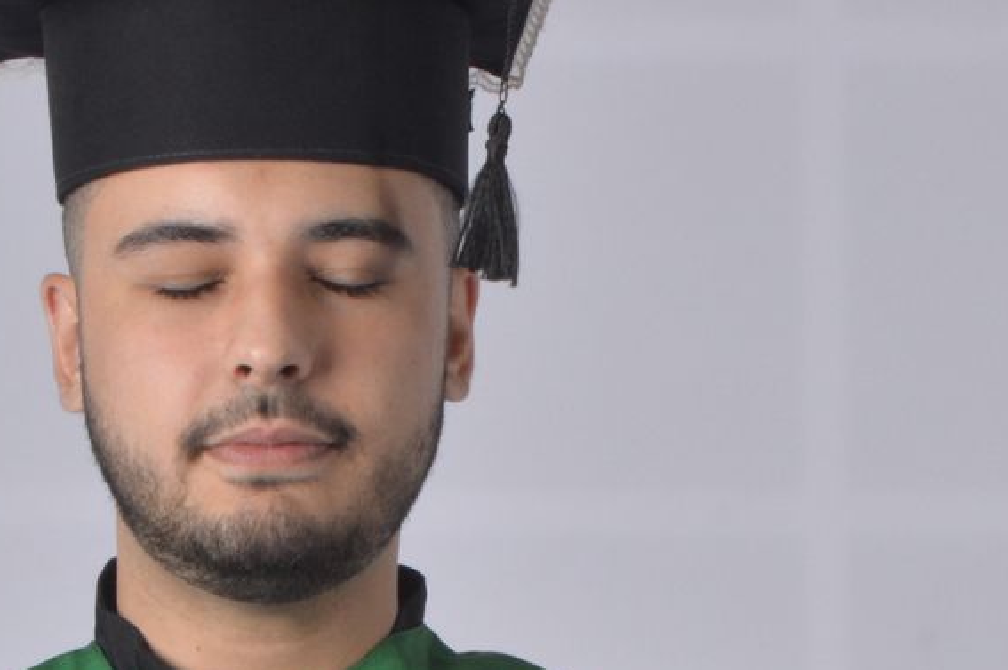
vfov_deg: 7.6
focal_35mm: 178
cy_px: 948
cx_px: 261
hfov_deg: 11.6
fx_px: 4971
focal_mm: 35
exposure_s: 1/100
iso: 400
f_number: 18
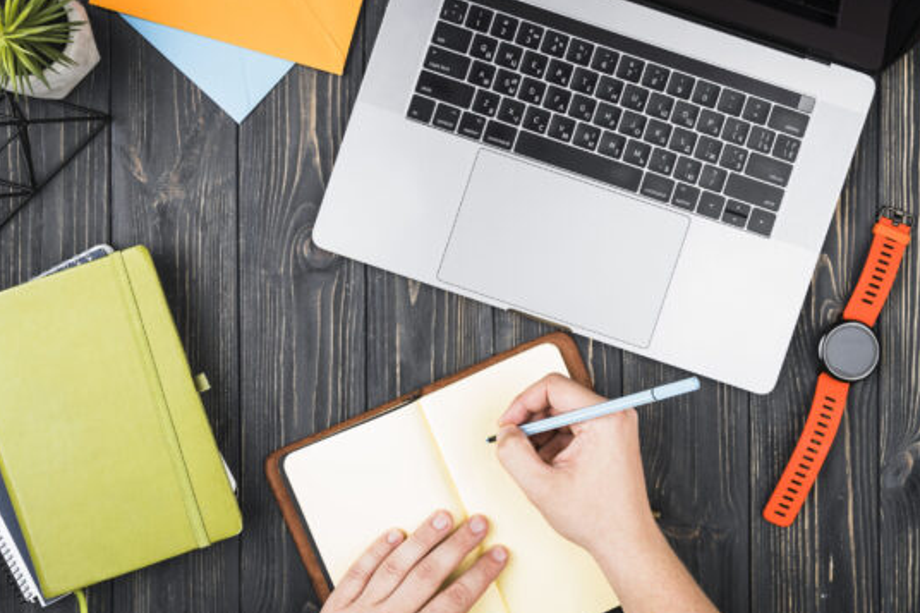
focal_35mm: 49
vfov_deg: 27.5
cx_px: 404
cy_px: 269
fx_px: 1252
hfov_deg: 40.3
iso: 64
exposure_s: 1/160
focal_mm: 42
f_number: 11
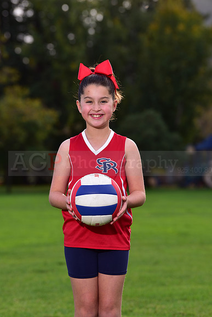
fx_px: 1368
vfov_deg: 13.2
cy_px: 158
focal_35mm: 155
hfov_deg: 8.9
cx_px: 106
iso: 125
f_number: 5.6
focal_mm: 155
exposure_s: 1/250
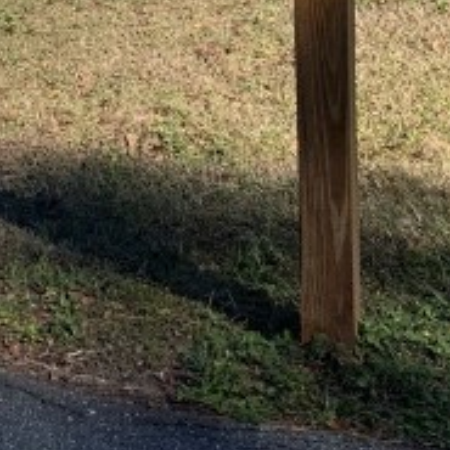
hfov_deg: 12.1
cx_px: -58
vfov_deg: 11.4
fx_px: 2088
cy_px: -367
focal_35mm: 142
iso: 16
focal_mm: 3
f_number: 1.8
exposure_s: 1/1730
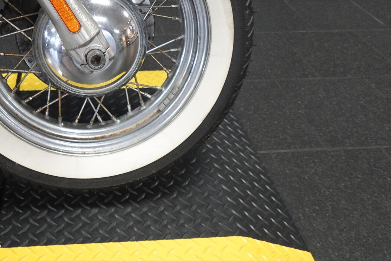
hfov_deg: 48.7
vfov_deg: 33.3
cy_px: 28
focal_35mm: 38
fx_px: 413
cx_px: 98
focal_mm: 7.6
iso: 1250
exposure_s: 1/200
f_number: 2
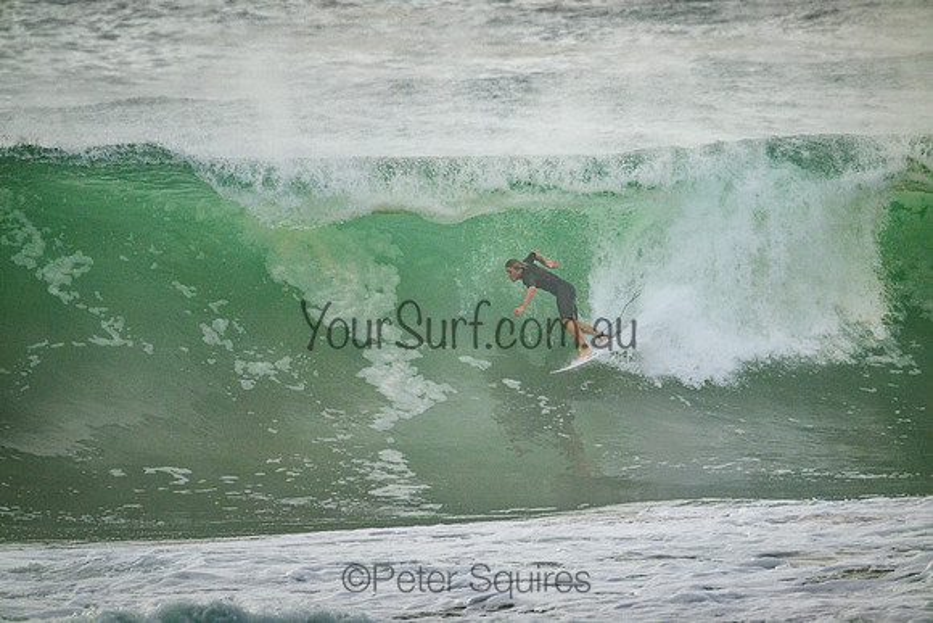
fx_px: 20737
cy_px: 312
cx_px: 466
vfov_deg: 1.7
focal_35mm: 800
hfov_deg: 2.6
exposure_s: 1/2500
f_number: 11
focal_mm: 800
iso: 1800
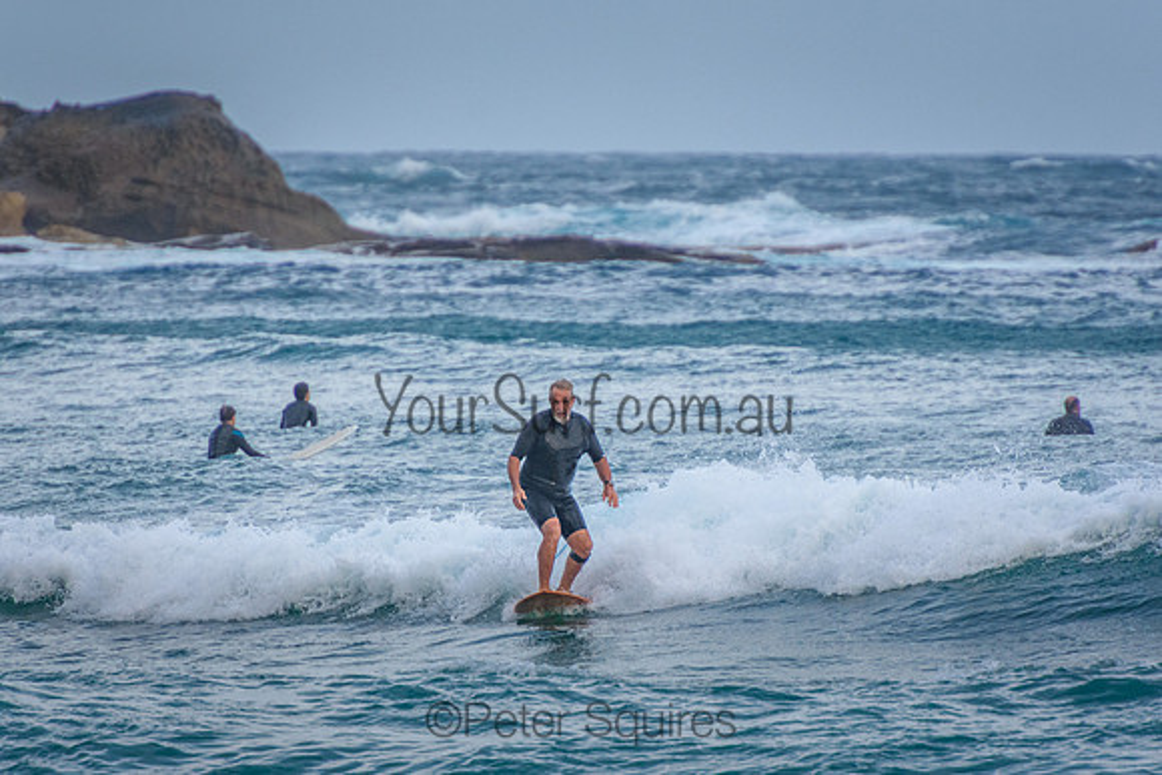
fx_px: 19848
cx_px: 581
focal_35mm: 615
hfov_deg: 3.4
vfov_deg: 2.2
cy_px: 388
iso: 720
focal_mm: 400
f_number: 5.6
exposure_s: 1/1600
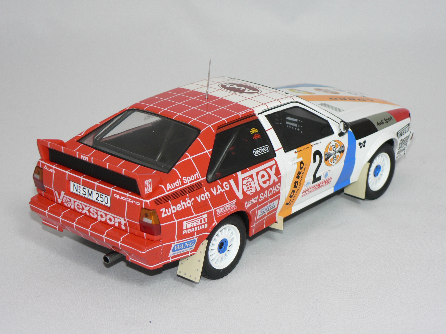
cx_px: 223
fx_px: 1108
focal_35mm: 86
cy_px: 167
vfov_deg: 17.2
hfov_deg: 22.8
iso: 80
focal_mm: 14.3
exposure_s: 1/60
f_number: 3.2
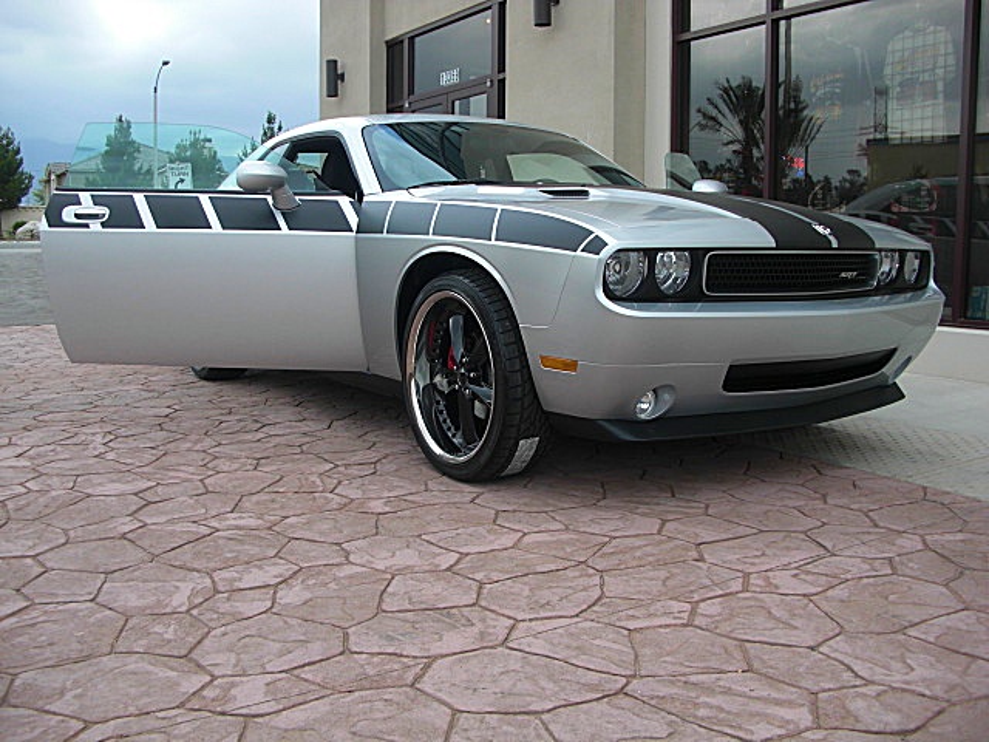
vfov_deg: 39.7
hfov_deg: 51.4
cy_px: 371
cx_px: 494
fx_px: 1029
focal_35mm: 36
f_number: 2.8
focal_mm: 6.3
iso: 50
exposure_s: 1/320
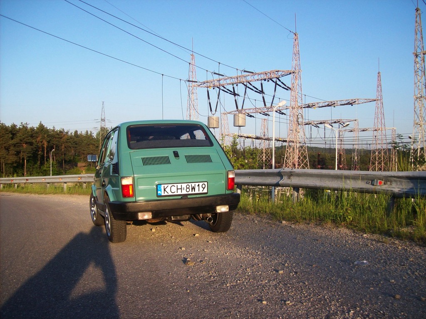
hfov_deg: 51.4
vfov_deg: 39.6
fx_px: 443
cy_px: 160
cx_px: 213
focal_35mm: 36
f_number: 2.7
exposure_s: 1/479
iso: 80
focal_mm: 6
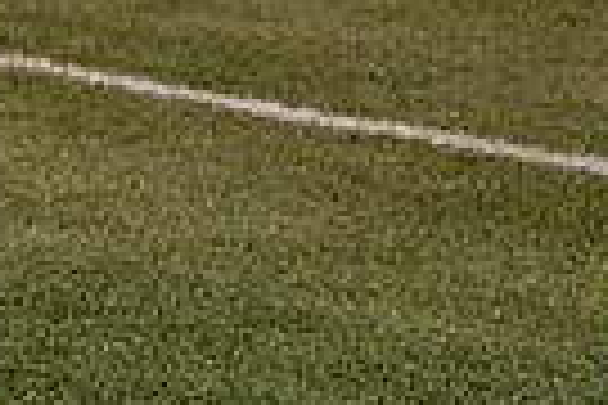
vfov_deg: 6.1
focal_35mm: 222
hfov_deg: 9.1
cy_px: -281
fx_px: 3749
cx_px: -244
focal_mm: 50
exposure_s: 1/640
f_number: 4.5
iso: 6400
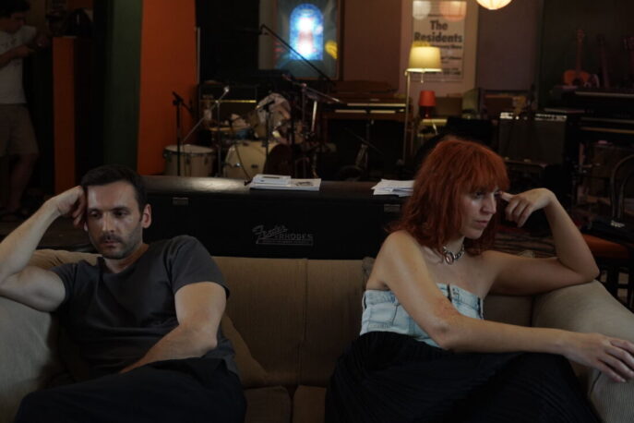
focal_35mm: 50
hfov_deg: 39.6
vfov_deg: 27.0
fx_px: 880
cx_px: 317
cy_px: 212
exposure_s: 1/100
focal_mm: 50
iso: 2500
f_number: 4.5
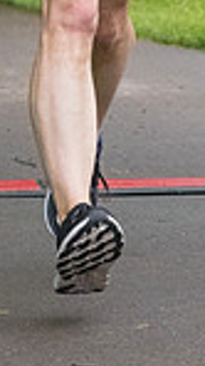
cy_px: -146
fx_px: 3235
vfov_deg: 6.4
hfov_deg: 3.6
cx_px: 80
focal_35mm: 334
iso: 6400
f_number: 5.6
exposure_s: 1/1250
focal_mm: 70
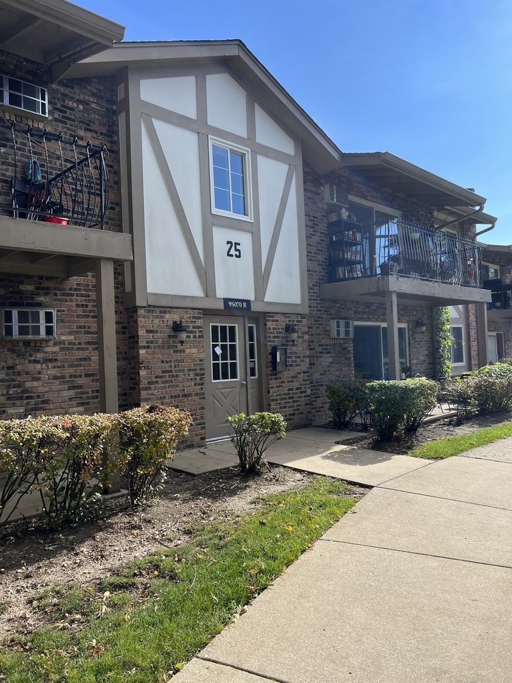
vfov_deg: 67.3
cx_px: 256
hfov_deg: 53.1
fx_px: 513
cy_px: 342
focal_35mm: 26
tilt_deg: +1.0
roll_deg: +2.7
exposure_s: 1/2571
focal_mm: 5.7
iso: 50
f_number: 1.5
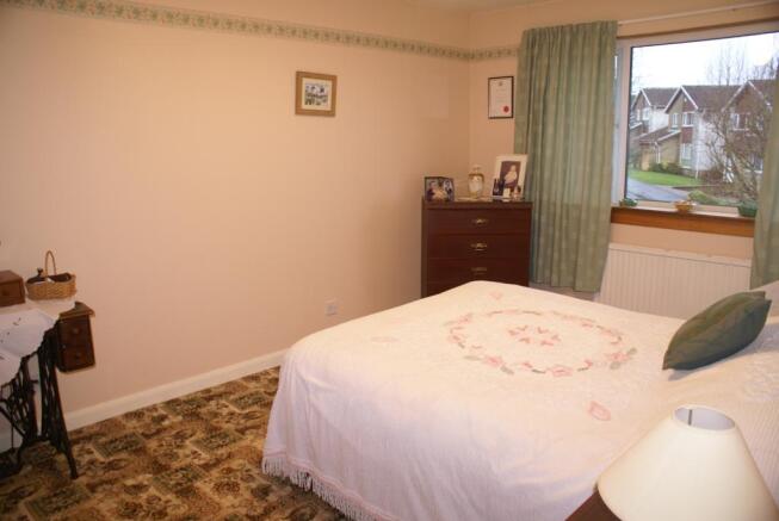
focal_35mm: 27
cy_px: 260
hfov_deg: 67.3
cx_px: 390
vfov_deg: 48.0
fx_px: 585
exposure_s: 1/2.5
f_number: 3.5
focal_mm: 18
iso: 100
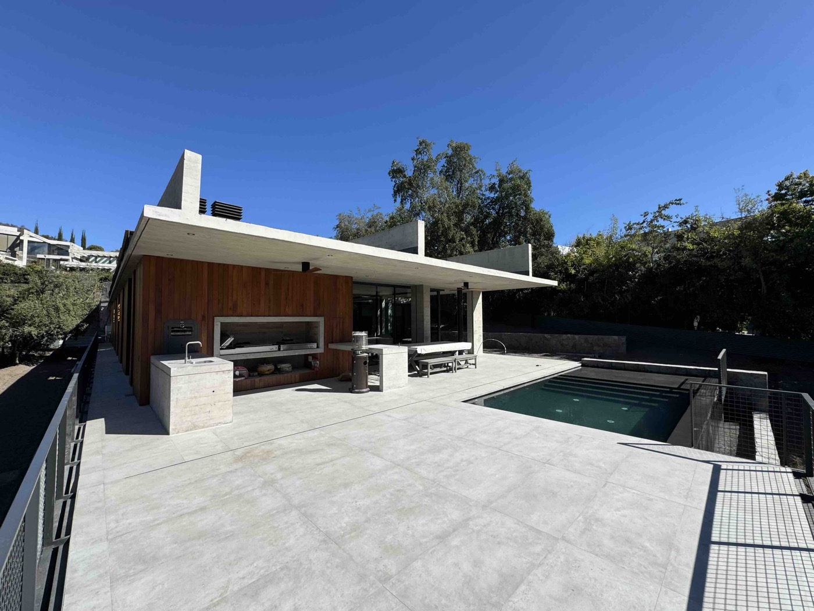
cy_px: 306
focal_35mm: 14
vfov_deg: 85.7
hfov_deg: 102.1
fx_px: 329
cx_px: 407
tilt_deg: +4.1
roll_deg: +0.6
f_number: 2.2
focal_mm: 2.22
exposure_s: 1/2083
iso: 50
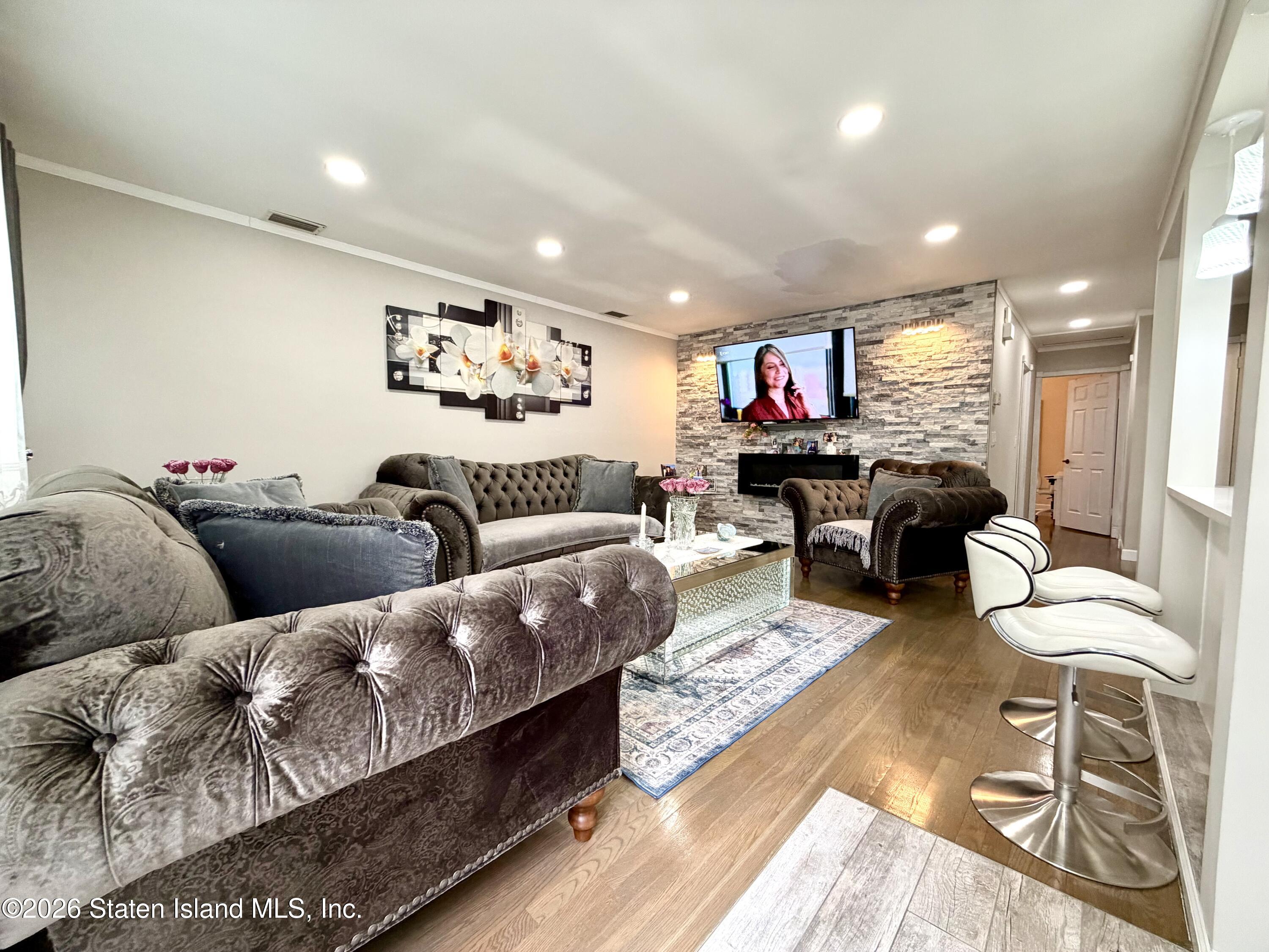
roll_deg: -1.0
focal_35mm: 14
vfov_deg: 85.7
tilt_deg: -3.9
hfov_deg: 102.1
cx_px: 634
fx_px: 513
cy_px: 476
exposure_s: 1/120
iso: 250
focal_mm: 2.22
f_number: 2.2
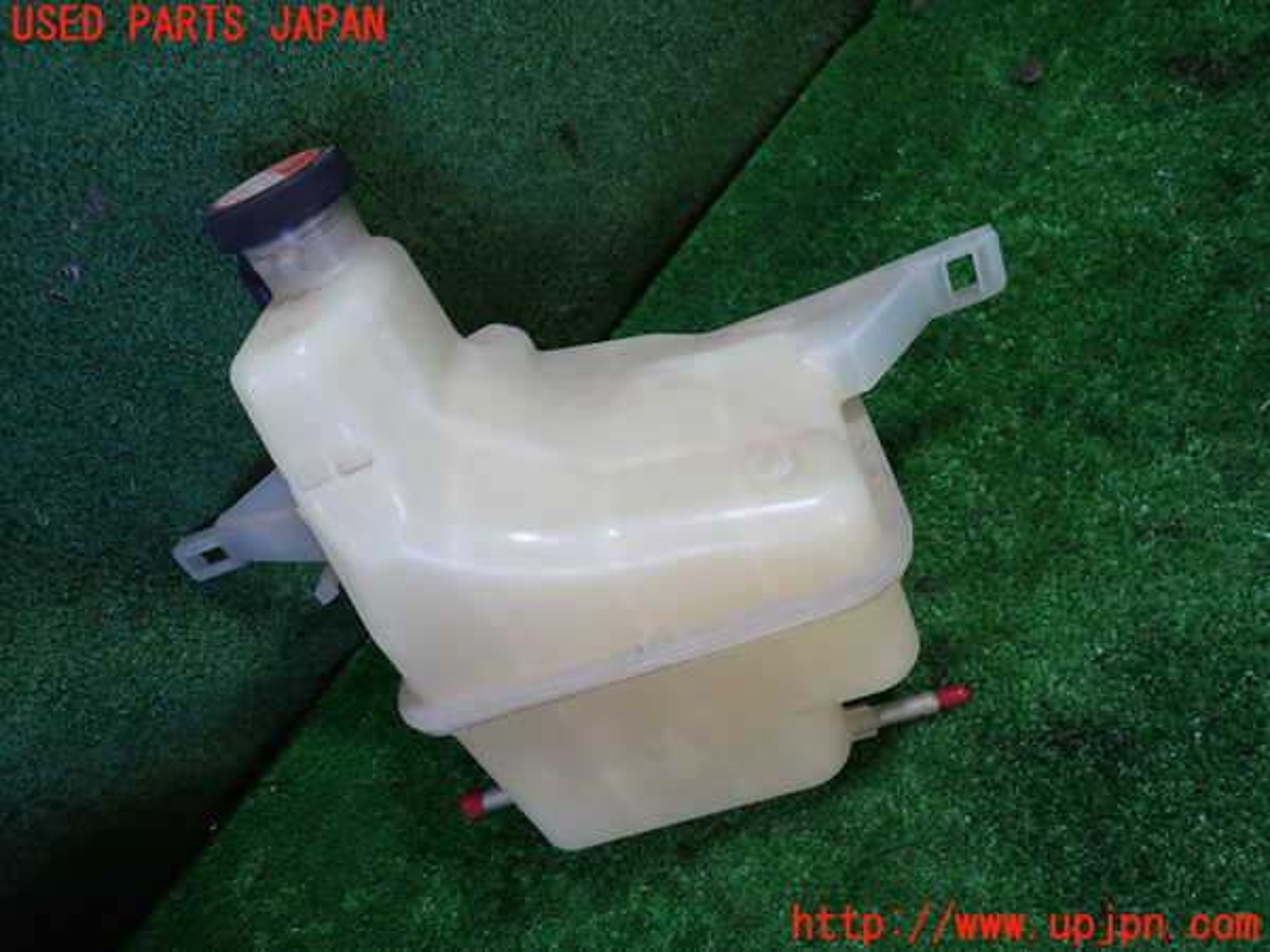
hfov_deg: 69.4
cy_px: 476
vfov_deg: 54.9
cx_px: 635
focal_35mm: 25
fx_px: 917
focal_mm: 4.5
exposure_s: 1/60
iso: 160
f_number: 2
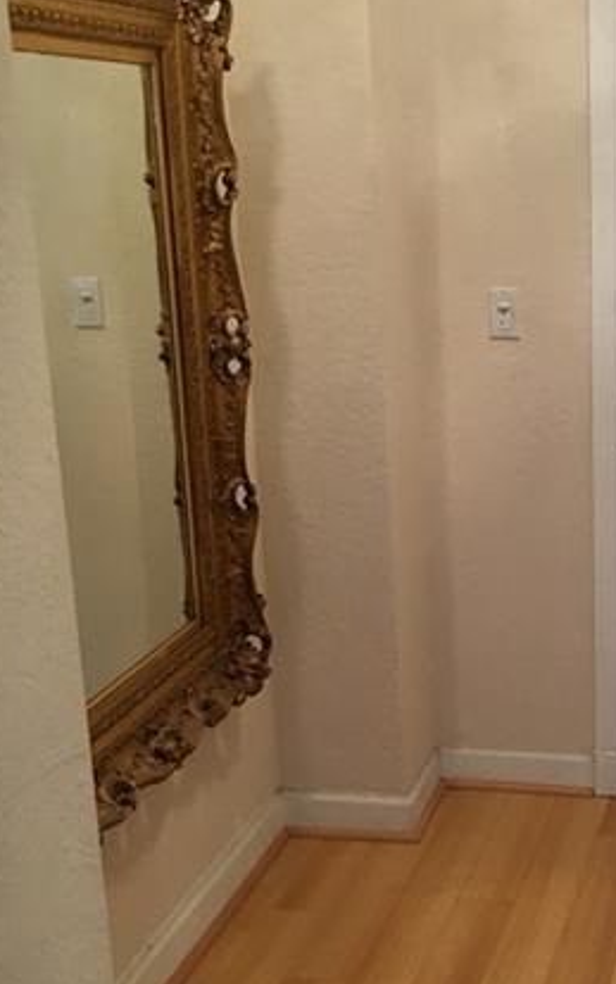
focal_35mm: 57
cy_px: 594
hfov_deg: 21.6
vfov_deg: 35.5
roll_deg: -1.2
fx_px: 1530
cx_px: 668
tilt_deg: -17.4
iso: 64
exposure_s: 1/30
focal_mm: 4.15
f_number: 2.2
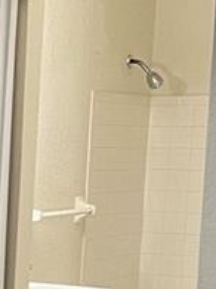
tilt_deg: -7.3
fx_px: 1333
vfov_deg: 12.2
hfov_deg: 8.3
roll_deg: -1.1
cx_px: -354
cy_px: 316
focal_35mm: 160
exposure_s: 1/60
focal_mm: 5.1
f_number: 1.6
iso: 100
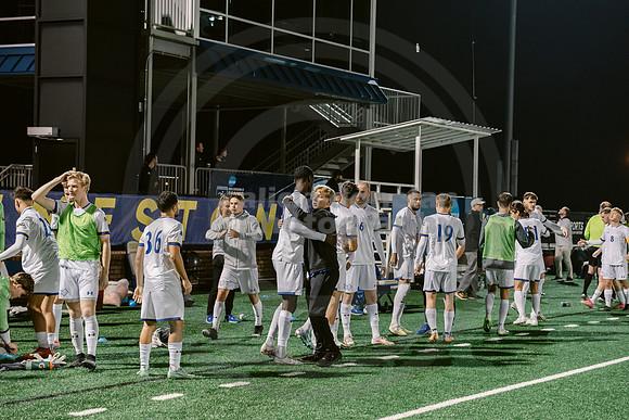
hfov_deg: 28.8
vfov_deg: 19.5
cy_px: 210
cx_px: 314
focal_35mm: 70
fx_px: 1223
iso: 2500
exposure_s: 1/250
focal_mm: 70
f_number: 4
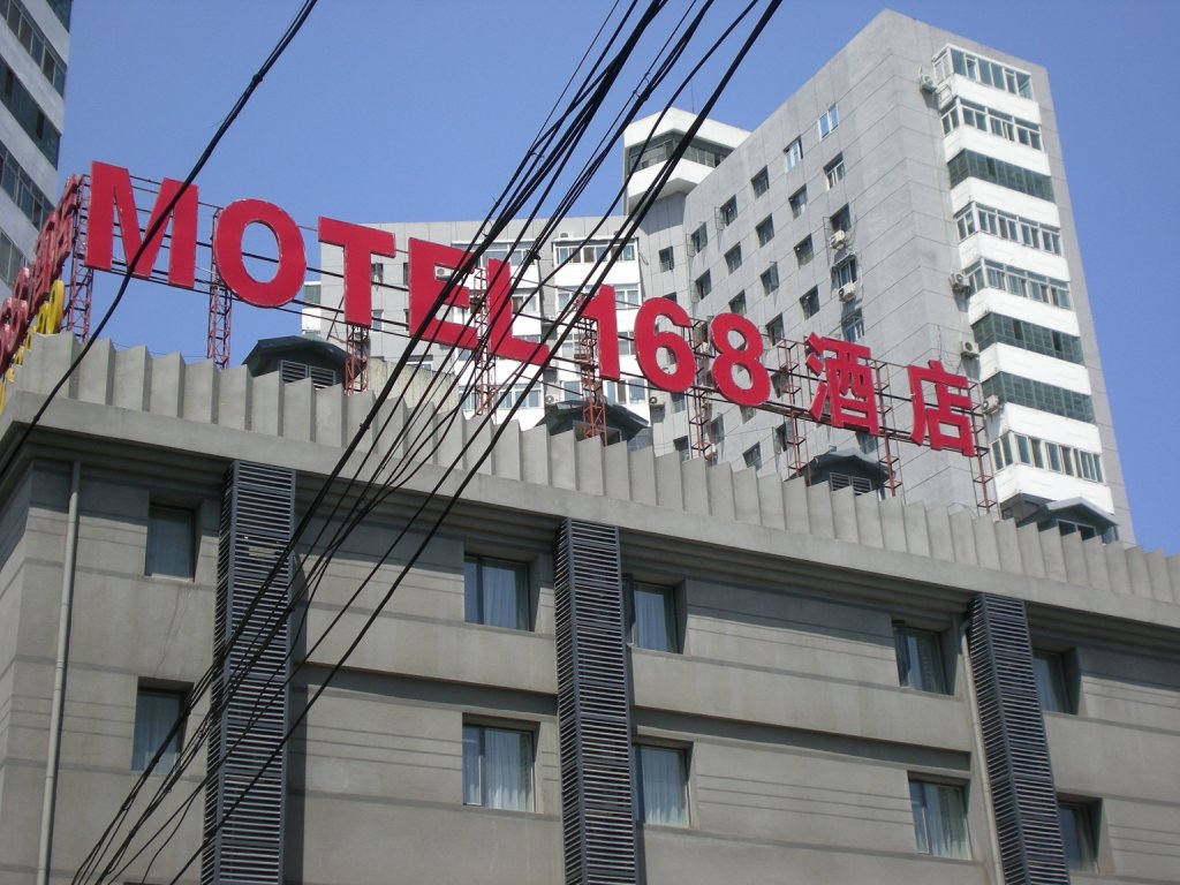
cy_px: 442
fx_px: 1909
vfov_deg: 26.1
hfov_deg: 34.3
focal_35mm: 56
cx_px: 590
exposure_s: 1/226
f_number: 5.6
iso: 50
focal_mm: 9.3
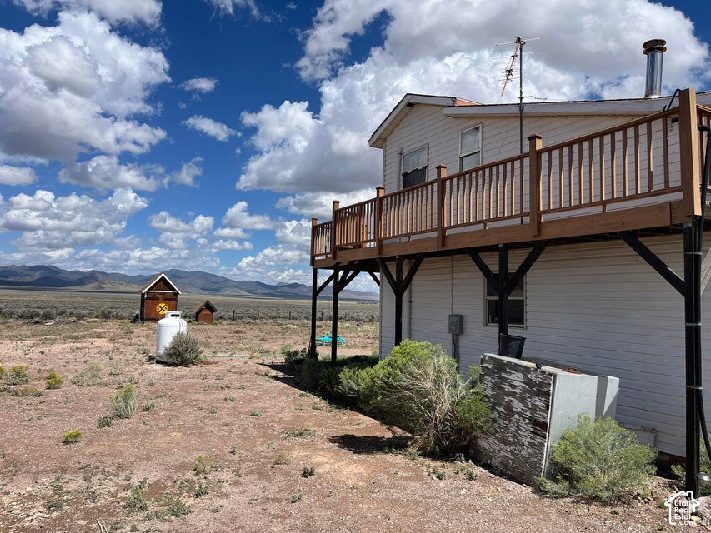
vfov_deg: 53.1
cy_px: 266
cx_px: 356
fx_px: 534
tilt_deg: +3.5
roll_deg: -0.5
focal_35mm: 26
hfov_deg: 67.3
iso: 50
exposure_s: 1/5319
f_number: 1.6
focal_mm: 5.1
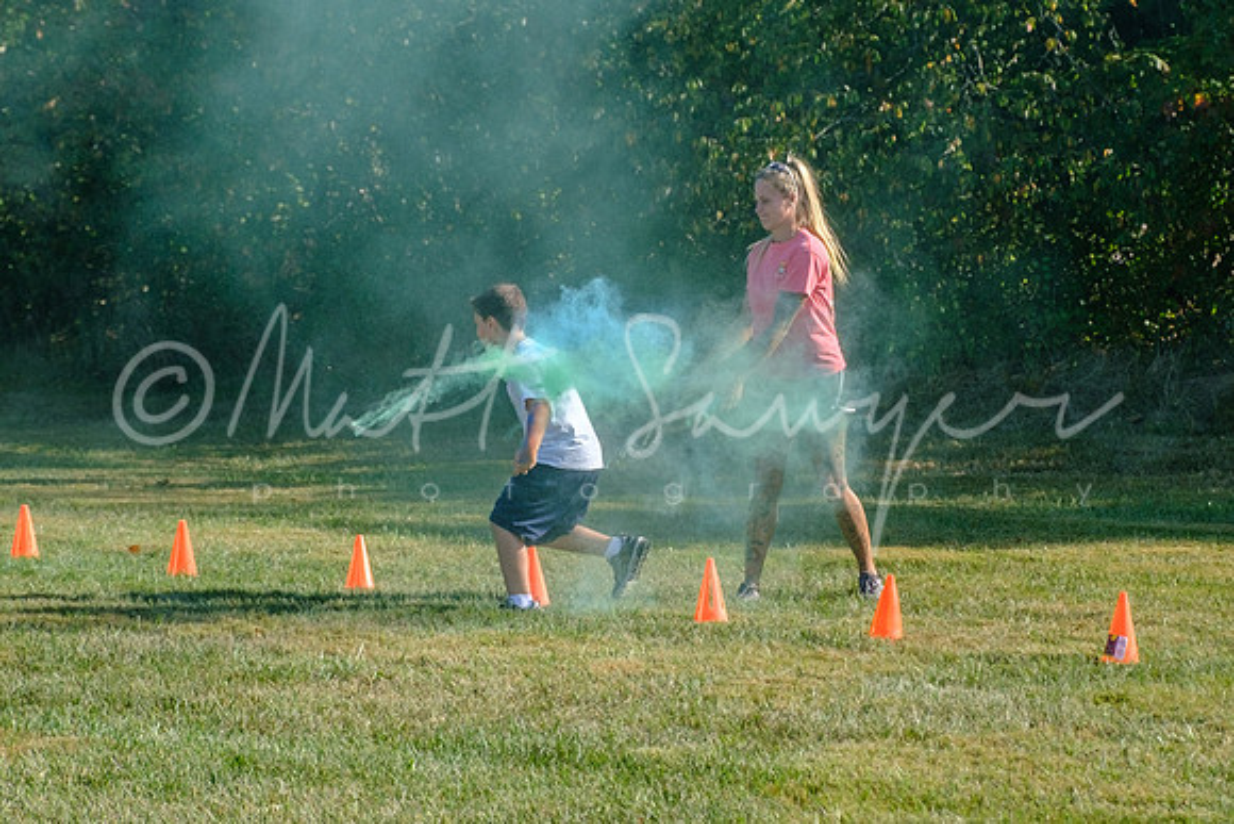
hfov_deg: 14.4
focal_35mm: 142
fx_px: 4874
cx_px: 673
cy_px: 380
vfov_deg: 9.7
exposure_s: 1/2000
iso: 200
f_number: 2.8
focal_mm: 47
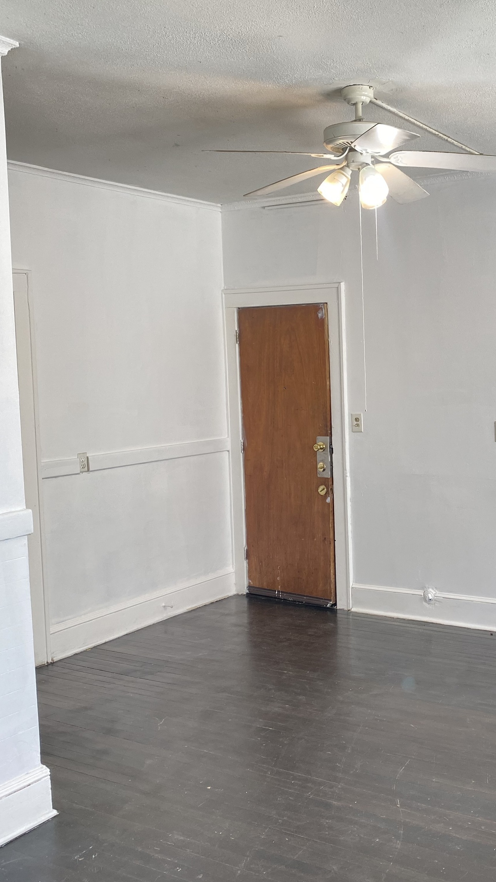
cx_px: 388
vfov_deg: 52.8
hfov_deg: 30.5
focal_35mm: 38
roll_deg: +1.1
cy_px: 439
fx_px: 889
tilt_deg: -5.8
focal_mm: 4.25
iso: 50
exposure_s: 1/120
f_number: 1.8
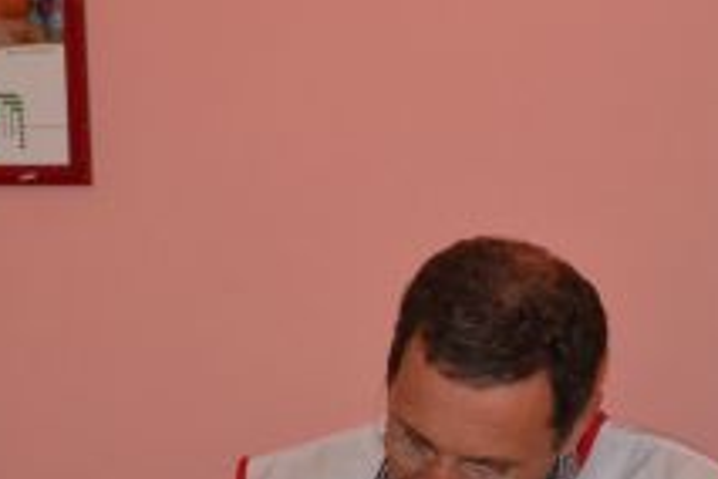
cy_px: 418
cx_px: 762
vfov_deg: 7.6
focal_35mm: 180
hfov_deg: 11.3
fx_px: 3590
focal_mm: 40
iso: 3200
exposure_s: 1/60
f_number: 5.3
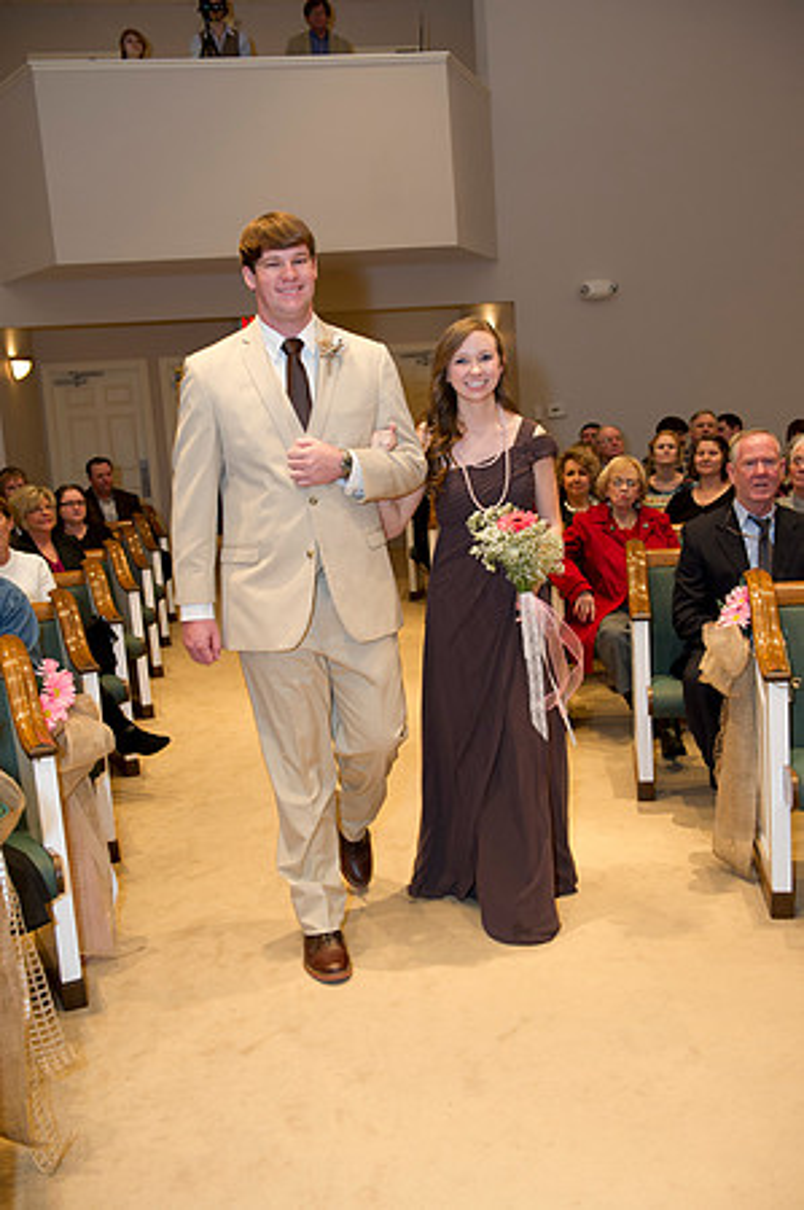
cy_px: 605
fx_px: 1209
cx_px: 402
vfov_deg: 53.2
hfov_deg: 36.8
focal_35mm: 36
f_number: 4
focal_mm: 36
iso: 1250
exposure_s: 1/80
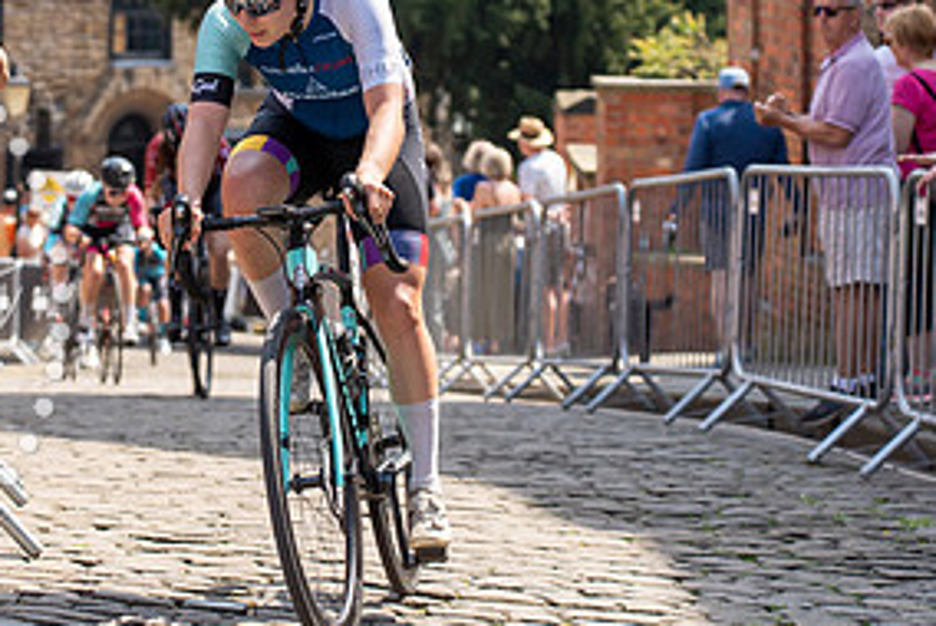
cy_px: 130
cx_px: 274
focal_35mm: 147
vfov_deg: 9.3
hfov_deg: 13.9
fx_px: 3826
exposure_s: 1/2500
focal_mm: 72
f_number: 3.5
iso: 160
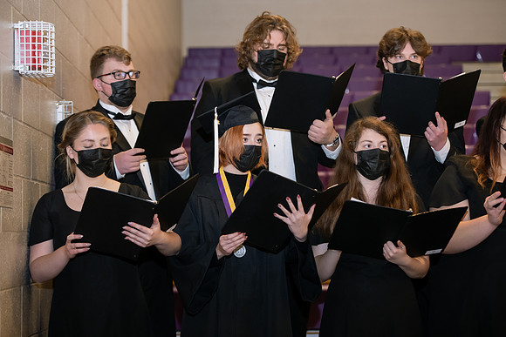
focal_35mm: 95
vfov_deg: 14.4
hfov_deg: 21.5
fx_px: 1336
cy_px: 168
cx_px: 253
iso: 1600
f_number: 3.2
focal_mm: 95
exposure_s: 1/200
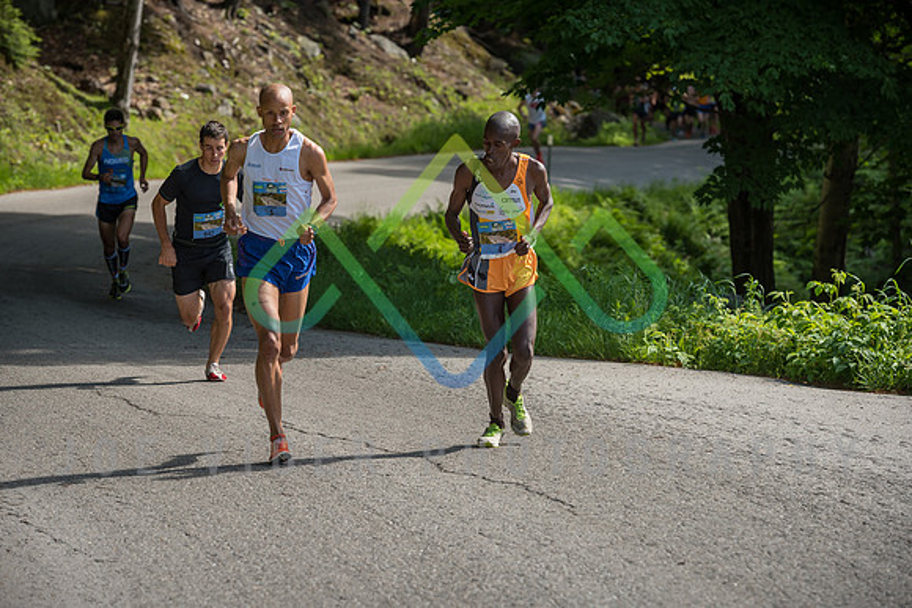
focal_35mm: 167
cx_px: 456
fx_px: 4235
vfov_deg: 8.2
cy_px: 304
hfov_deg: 12.3
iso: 200
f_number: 5.6
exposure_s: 1/500
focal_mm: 150
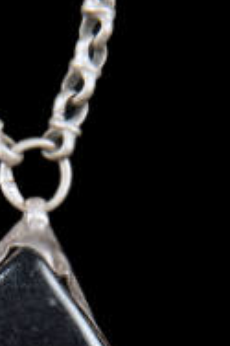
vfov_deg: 7.5
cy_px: 368
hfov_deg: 5.0
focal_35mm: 274
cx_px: 1
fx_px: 2630
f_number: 29
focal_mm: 105
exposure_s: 8
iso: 100
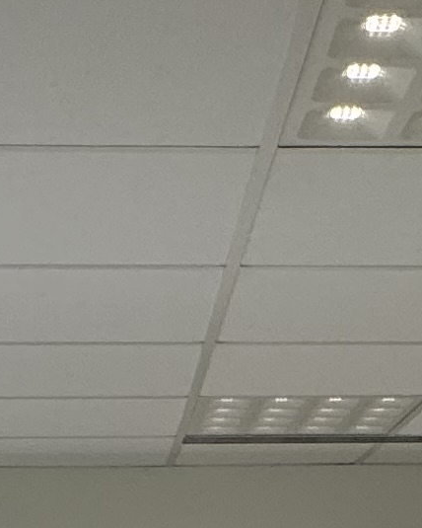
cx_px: 208
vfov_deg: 15.5
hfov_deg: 15.0
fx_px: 1608
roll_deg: +1.1
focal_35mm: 103
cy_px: 995
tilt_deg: -11.0
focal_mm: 2.22
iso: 64
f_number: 2.2
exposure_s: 1/394
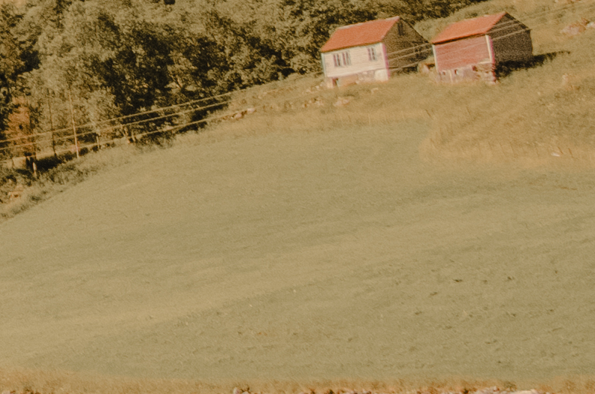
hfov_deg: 10.1
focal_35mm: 168
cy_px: -456
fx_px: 2772
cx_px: -983
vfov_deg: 7.7
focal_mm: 18
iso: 160
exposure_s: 1/400
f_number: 9
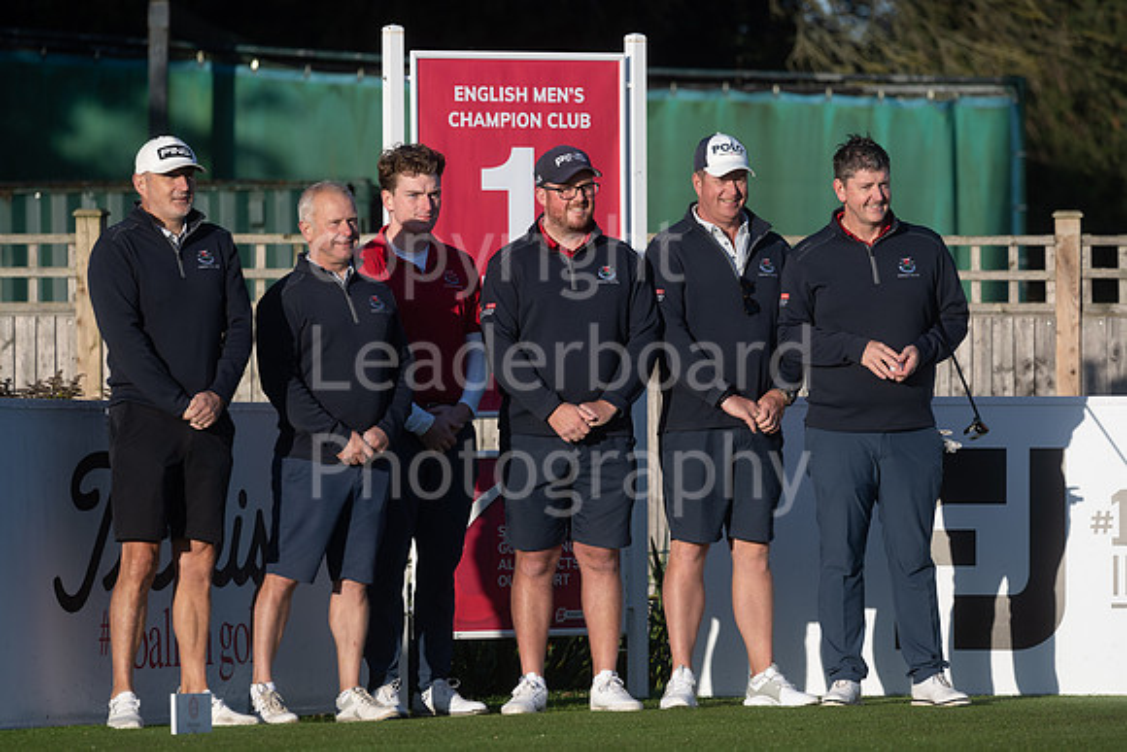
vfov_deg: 4.6
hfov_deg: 6.9
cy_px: 376
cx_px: 564
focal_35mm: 300
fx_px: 9393
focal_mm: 300
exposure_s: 1/800
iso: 160
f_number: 5.6
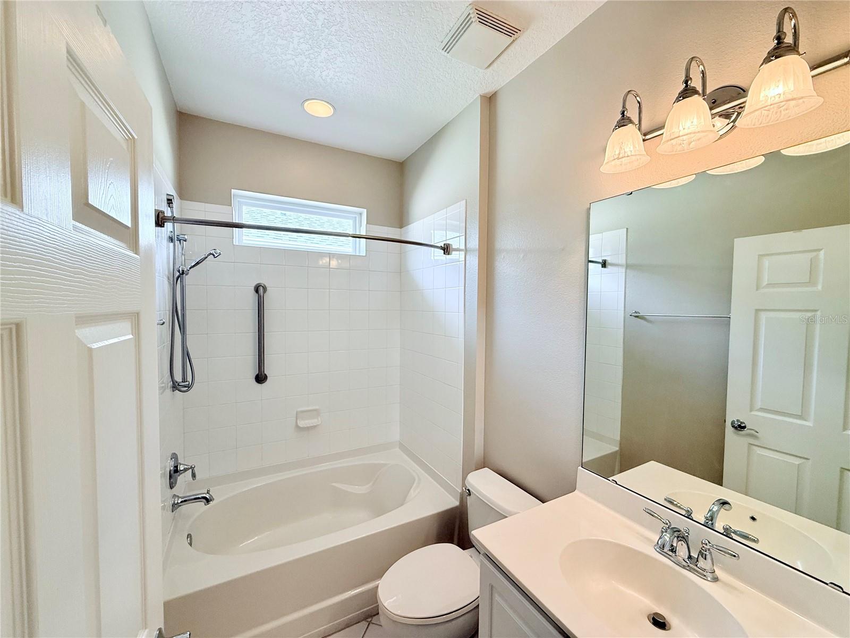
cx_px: 425
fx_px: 344
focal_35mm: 14
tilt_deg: -2.4
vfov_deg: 85.7
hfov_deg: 102.1
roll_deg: +0.0
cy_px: 319
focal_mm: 2.22
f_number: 2.2
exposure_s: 1/120
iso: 125
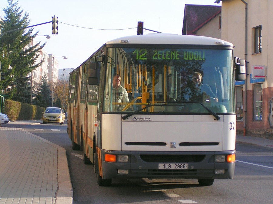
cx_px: 136
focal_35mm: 99
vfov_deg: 14.9
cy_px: 102
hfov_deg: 19.8
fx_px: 781
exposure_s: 1/500
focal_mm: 15.2
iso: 50
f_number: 3.5
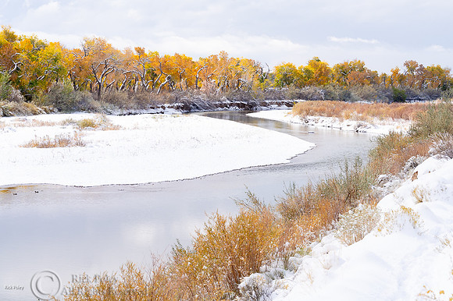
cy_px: 150
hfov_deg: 22.6
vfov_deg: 15.2
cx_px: 226
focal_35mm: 90
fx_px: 1132
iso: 100
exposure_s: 1/100
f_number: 13
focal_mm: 90
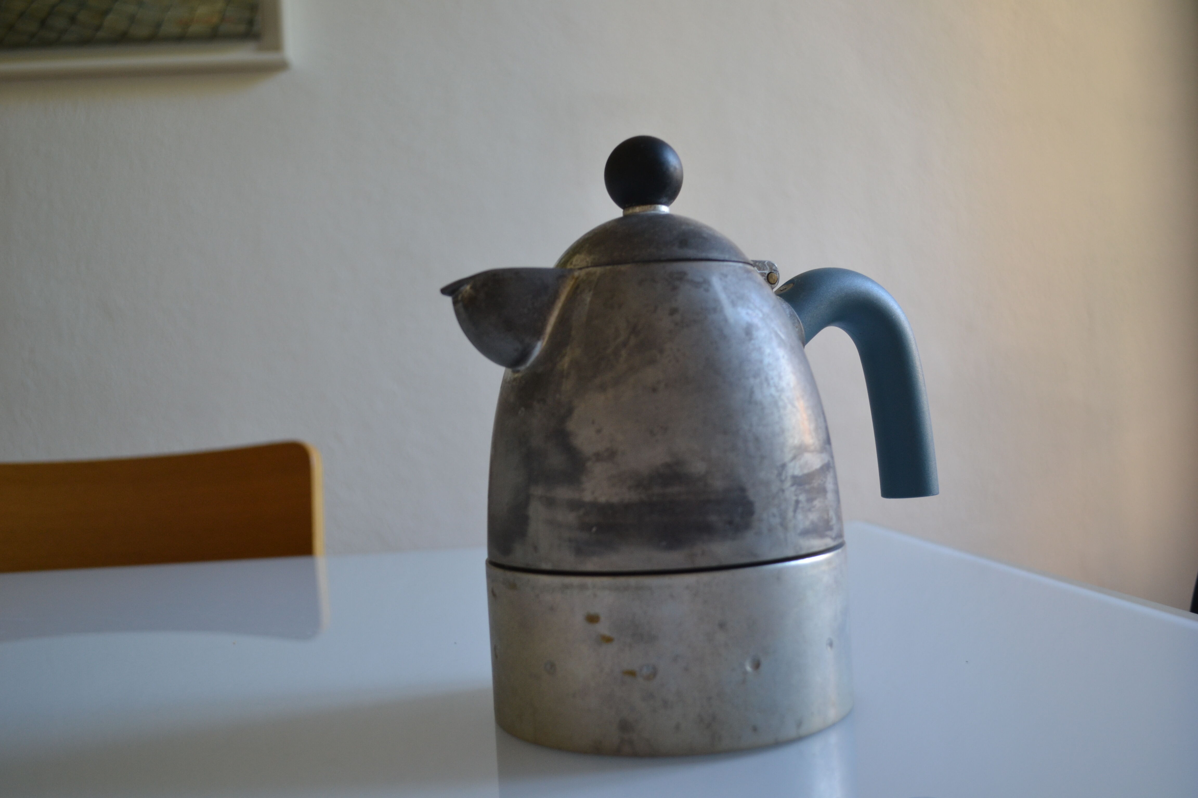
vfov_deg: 40.0
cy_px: 399
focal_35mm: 33
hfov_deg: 57.2
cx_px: 599
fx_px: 1098
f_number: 4
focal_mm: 22
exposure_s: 1/40
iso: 400
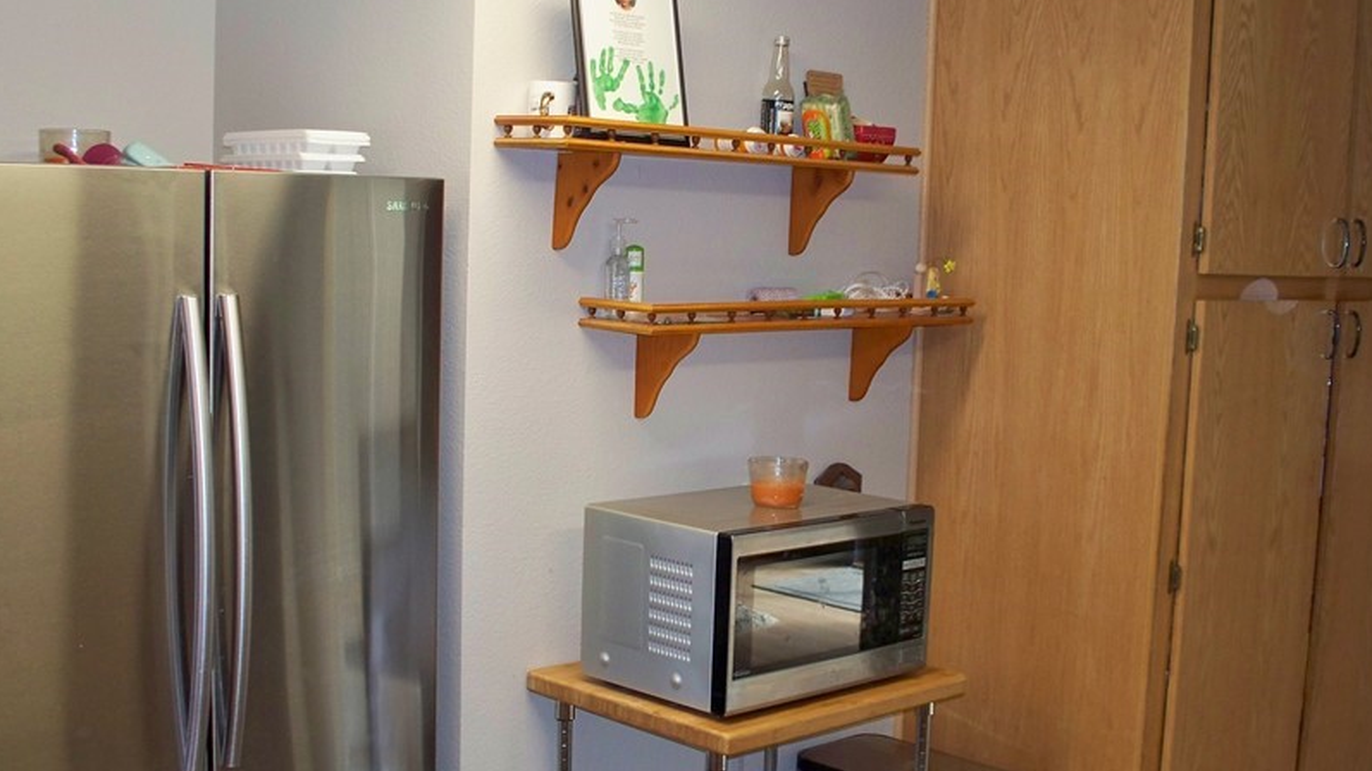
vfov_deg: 24.4
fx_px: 1782
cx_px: 678
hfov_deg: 42.1
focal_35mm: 49
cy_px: 441
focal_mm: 7.54
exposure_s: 1/30
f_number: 2.8
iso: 200
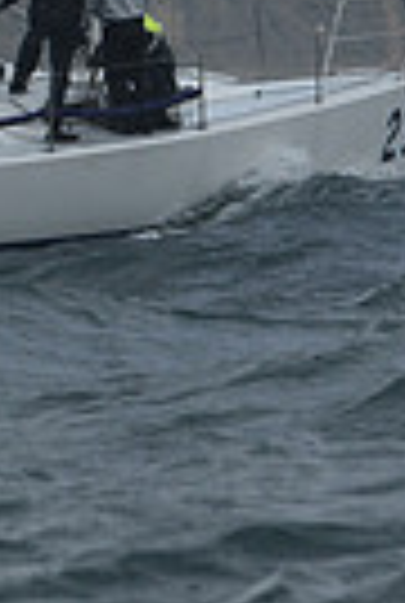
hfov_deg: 2.5
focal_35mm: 562
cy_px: -675
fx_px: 9434
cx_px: 142
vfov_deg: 3.6
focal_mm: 130
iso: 320
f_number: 7.1
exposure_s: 1/1000
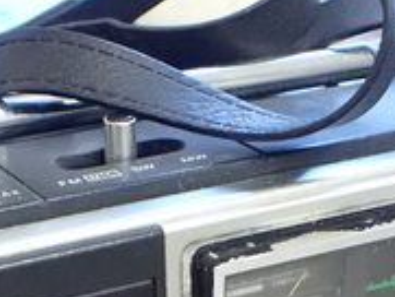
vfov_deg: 12.9
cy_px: 502
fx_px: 1210
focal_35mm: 106
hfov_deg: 18.5
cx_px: 131
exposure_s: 1/50
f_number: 2.3
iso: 1600
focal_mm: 5.4
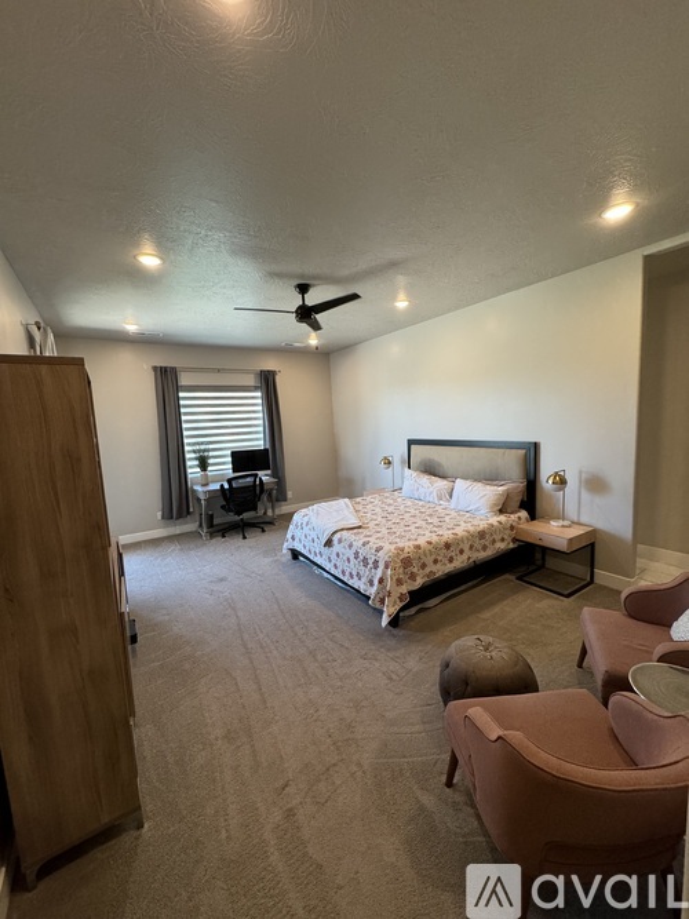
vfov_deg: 102.1
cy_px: 460
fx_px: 372
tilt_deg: -6.5
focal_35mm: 14
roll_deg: +2.9
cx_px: 344
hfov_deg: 85.7
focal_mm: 2.22
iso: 250
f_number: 2.2
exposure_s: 1/120
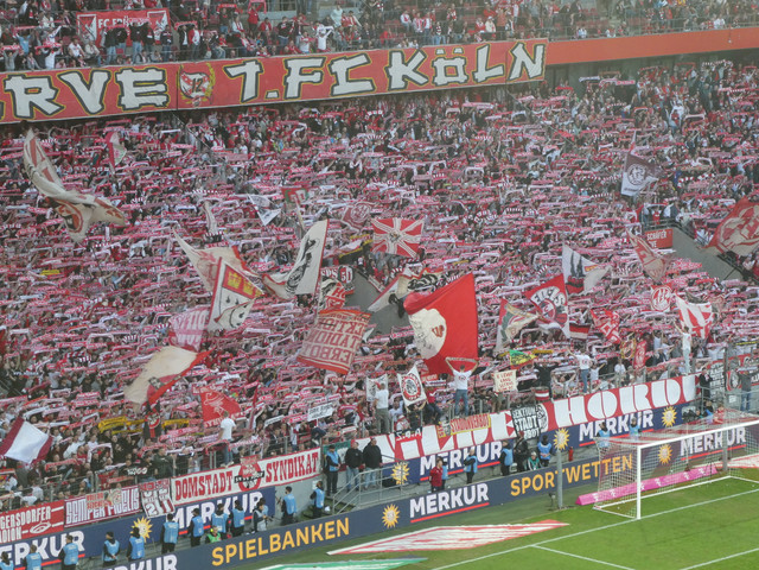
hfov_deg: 15.9
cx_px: 380
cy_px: 285
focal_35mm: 124
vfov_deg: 12.0
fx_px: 2719
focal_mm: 22.3
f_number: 5.2
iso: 250
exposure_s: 1/80
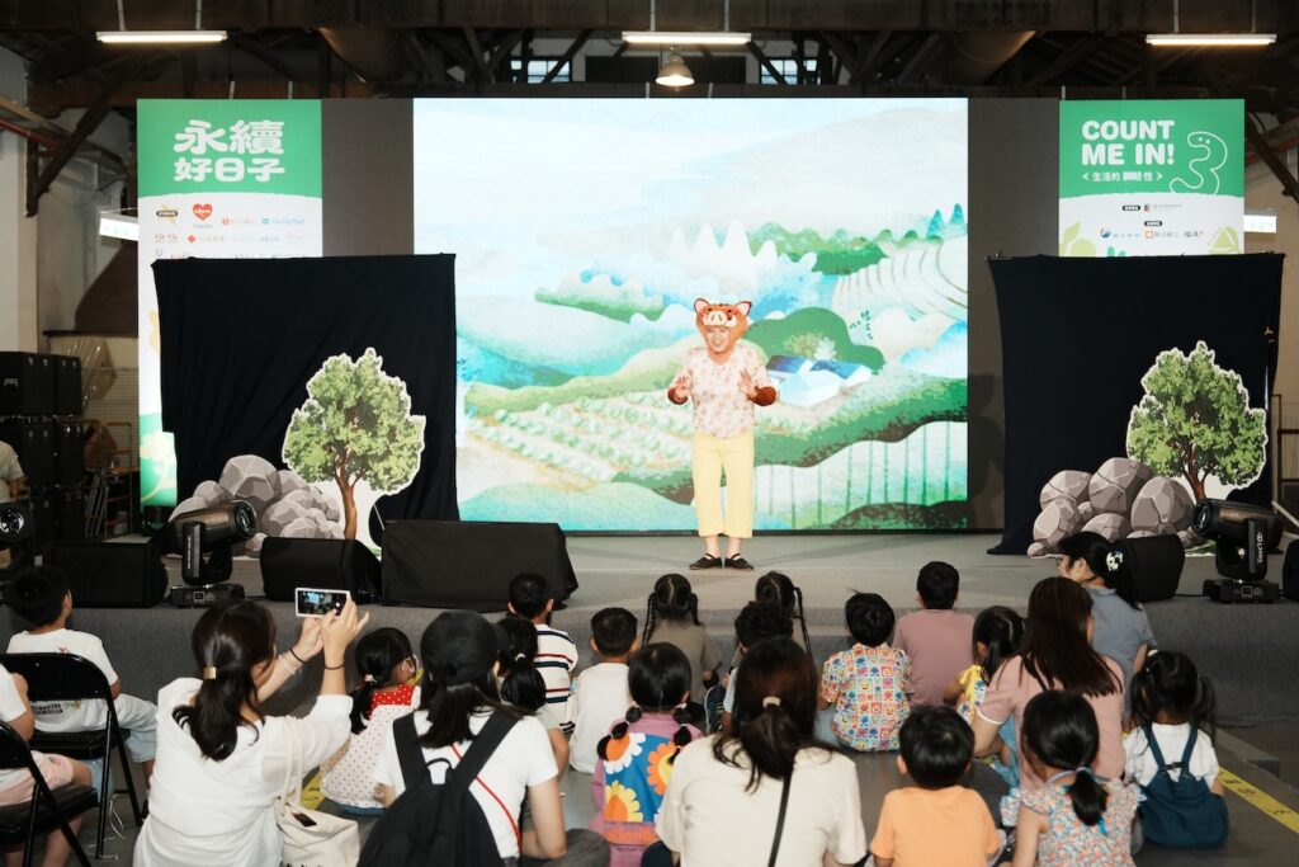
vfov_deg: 32.6
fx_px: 1480
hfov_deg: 47.4
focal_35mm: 41
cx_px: 650
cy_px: 434
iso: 1600
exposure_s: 1/250
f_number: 2.8
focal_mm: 41
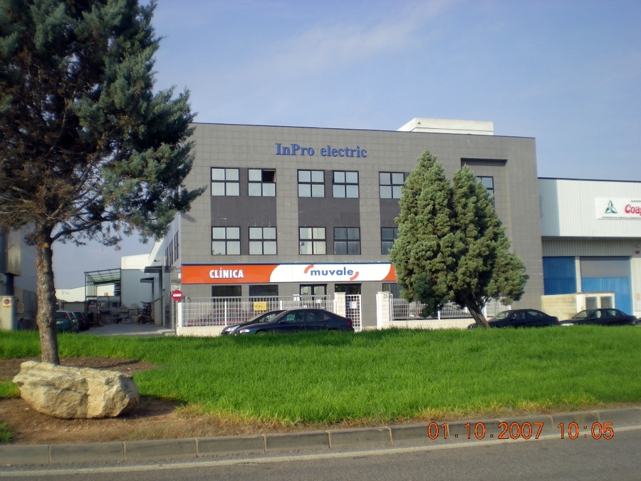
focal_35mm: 38
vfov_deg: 37.7
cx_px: 320
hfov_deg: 49.0
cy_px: 240
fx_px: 704
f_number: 4.6
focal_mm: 6.3
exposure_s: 1/241
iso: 50
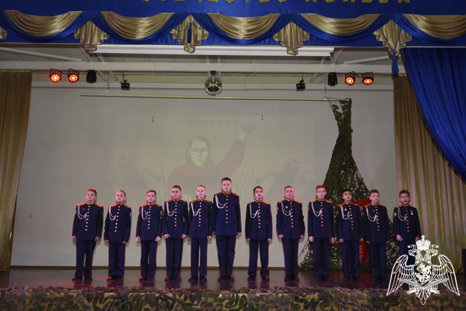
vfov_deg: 36.9
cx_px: 233
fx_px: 466
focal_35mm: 36
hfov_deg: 53.1
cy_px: 156
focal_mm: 24
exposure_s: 1/125
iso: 640
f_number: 3.5
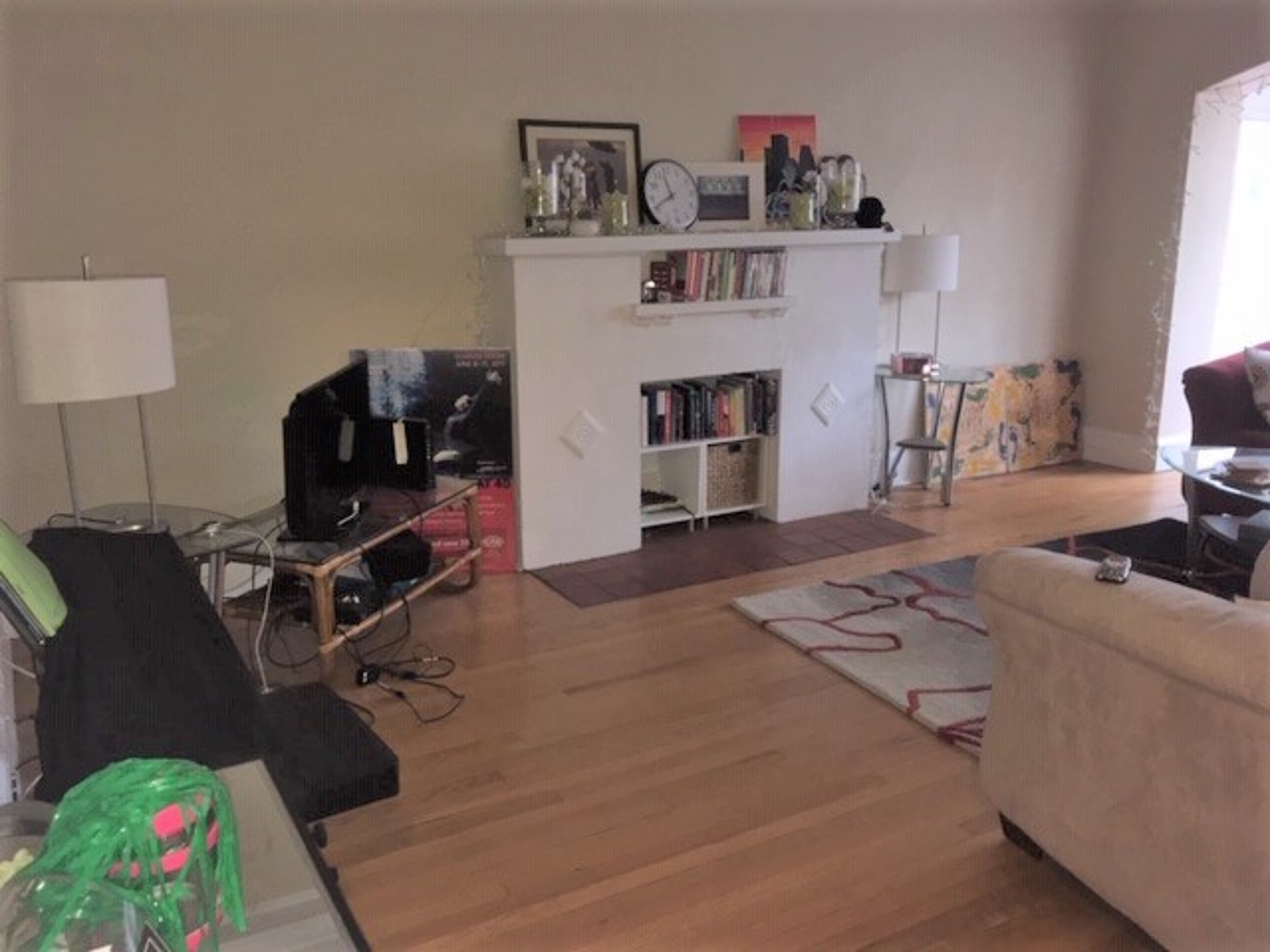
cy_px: 476
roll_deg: +0.9
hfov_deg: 61.7
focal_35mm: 29
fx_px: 1064
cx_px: 635
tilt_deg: -12.7
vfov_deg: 48.2
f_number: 2.2
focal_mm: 4.15
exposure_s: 1/16
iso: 80
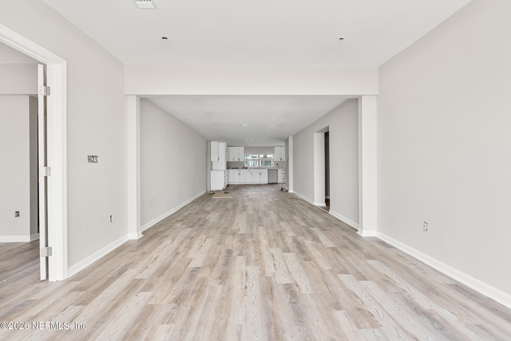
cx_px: 256
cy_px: 170
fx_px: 241
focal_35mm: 17
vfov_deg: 70.4
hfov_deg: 93.3
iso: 400
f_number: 9
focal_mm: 17
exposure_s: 1/15
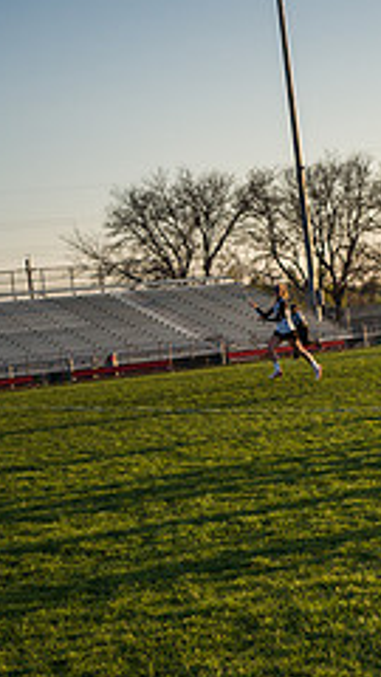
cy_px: 398
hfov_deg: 13.0
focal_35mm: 90
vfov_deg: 23.6
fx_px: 1616
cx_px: 497
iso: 400
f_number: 4
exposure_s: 1/1600
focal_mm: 35
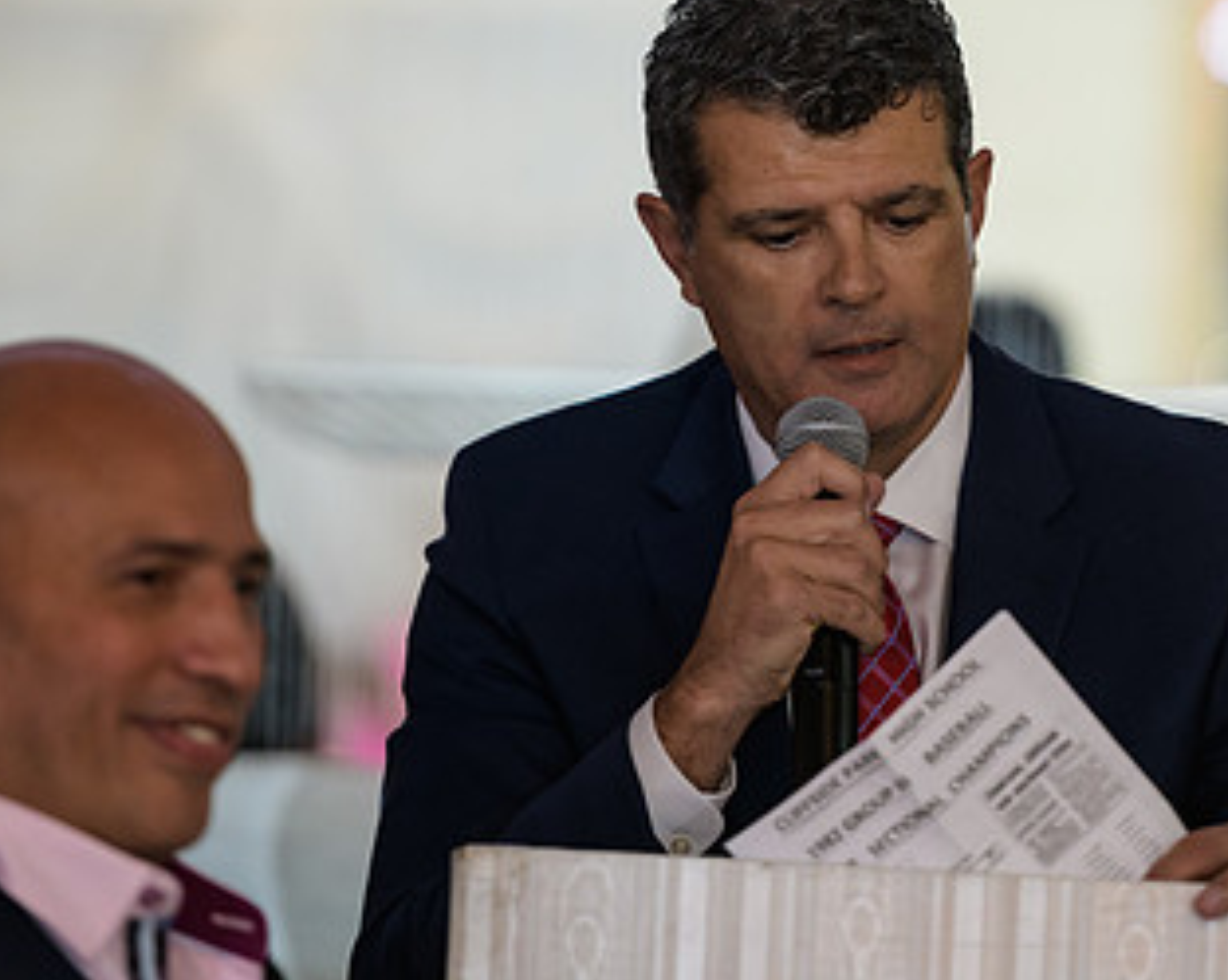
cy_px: 329
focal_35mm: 332
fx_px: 12055
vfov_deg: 4.7
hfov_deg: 5.8
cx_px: 897
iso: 1000
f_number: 3.2
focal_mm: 190
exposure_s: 1/125
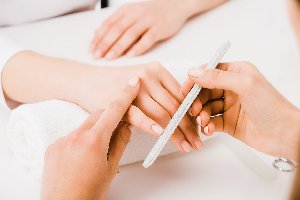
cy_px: 100
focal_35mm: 105
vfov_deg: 13.0
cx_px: 150
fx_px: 875
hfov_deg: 19.5
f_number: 10
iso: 100
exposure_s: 1/200
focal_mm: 105
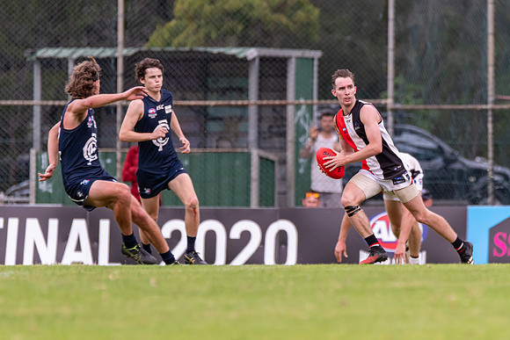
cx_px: 297
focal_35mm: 819
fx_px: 11600
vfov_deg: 1.7
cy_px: 180
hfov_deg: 2.5
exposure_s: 1/1250
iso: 1250
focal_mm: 550
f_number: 6.3
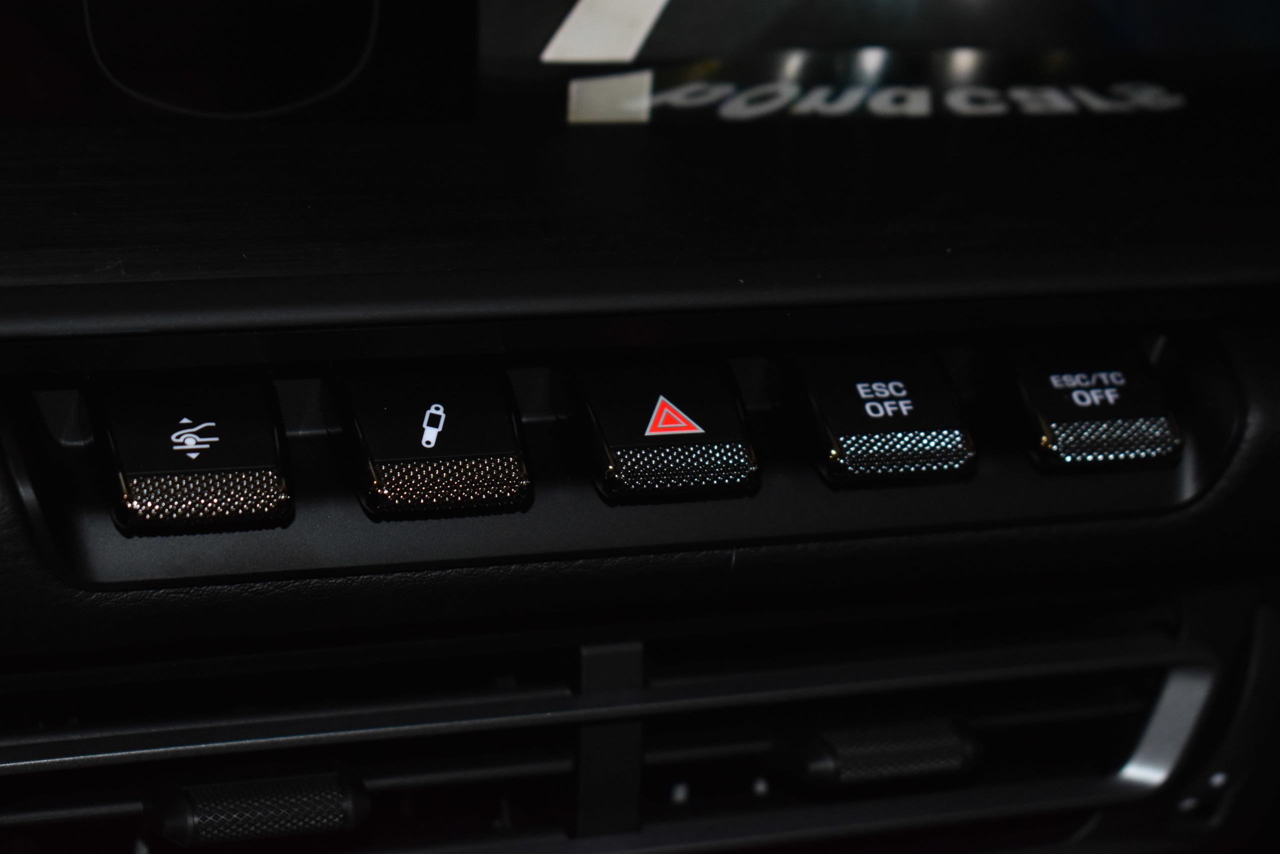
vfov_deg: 17.5
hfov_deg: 26.0
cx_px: 640
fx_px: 2773
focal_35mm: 78
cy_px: 427
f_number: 5.6
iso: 1250
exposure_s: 1/80
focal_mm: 52
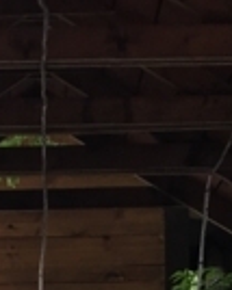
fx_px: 1856
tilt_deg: -6.1
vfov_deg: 8.3
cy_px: 684
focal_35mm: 216
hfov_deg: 7.1
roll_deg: +1.9
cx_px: 28
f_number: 2.2
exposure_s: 1/60
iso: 25
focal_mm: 4.15
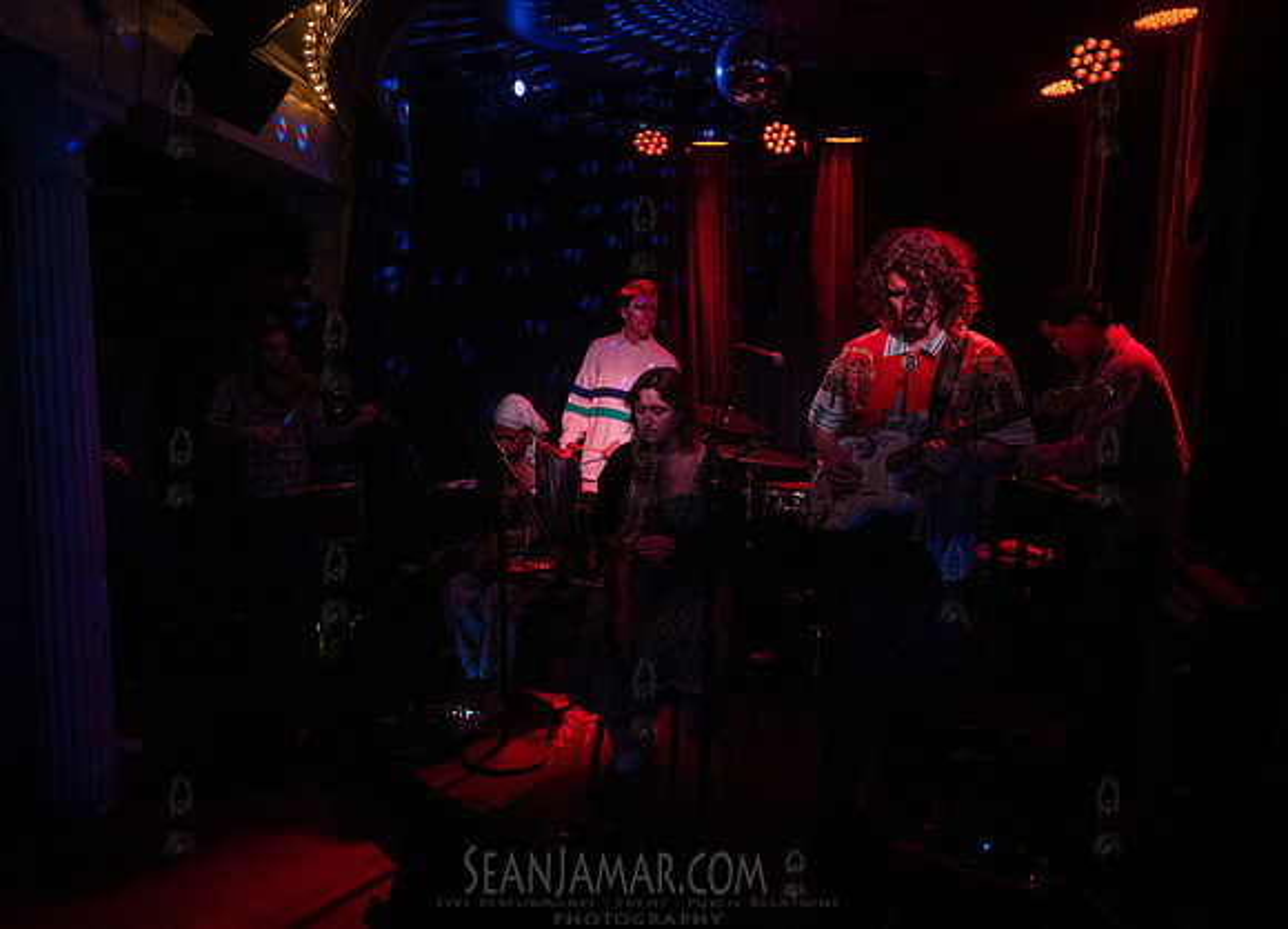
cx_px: 590
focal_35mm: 26
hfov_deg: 68.4
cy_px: 465
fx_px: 945
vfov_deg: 52.3
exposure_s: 1/250
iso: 10000
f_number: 3.2
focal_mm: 24
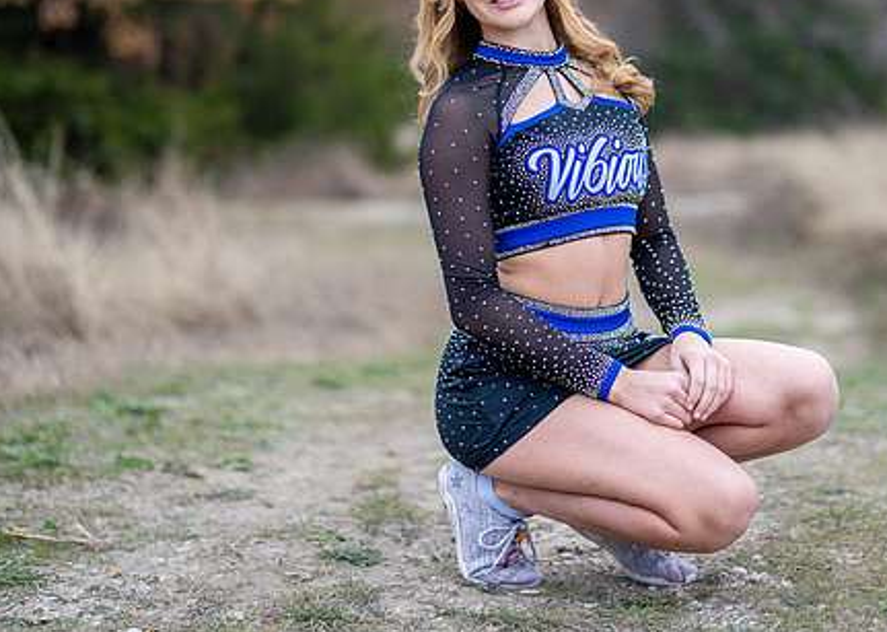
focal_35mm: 85
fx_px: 2139
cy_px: 173
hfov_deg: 23.4
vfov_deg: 16.7
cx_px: 531
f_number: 1.2
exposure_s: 1/1000
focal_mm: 50
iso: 400
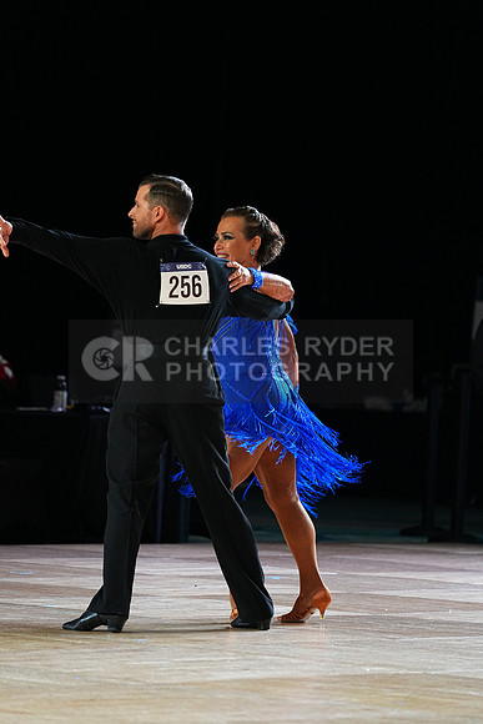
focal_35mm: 200
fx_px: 4022
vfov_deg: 10.3
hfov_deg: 6.9
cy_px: 362
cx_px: 242
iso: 2000
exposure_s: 1/400
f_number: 4
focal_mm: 200
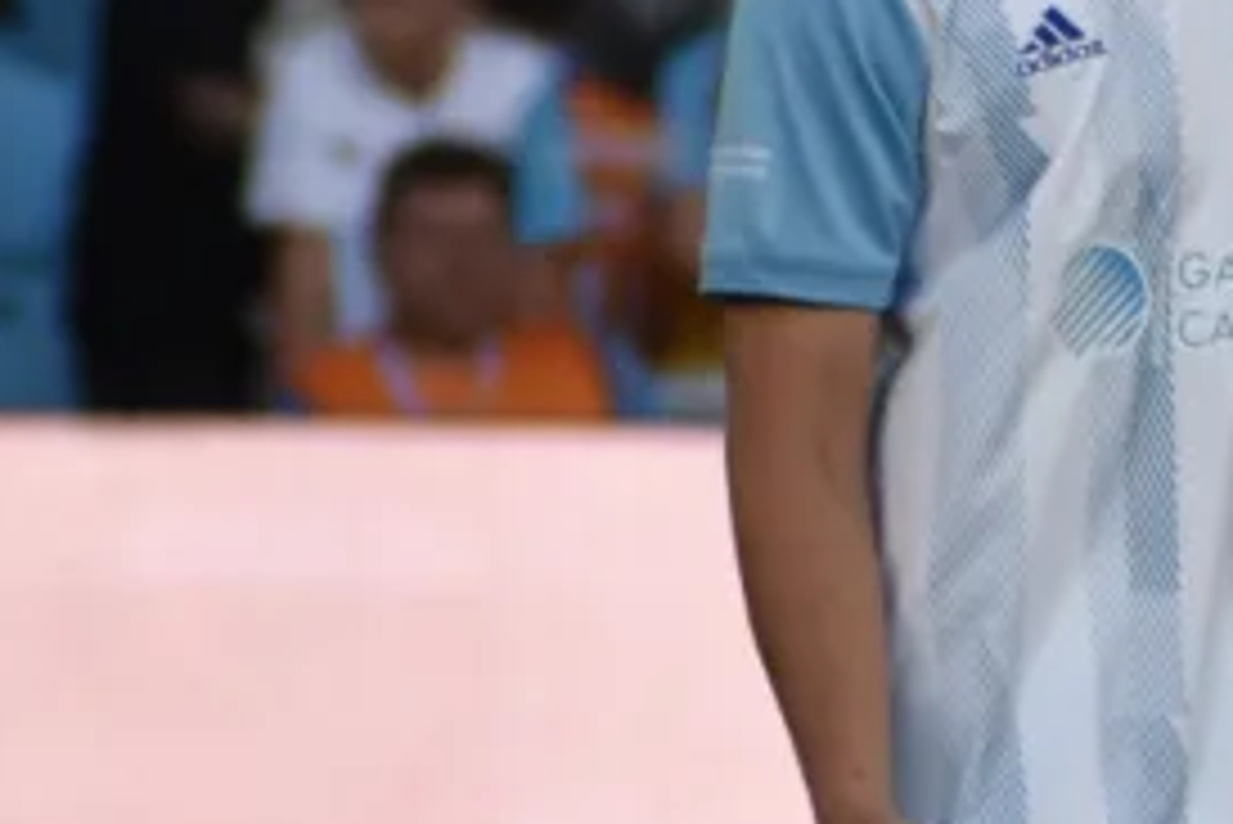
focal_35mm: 2625
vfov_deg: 0.5
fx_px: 89950
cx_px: 1408
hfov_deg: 0.8
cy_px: 448
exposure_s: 1/500
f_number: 6.3
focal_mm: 300
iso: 560
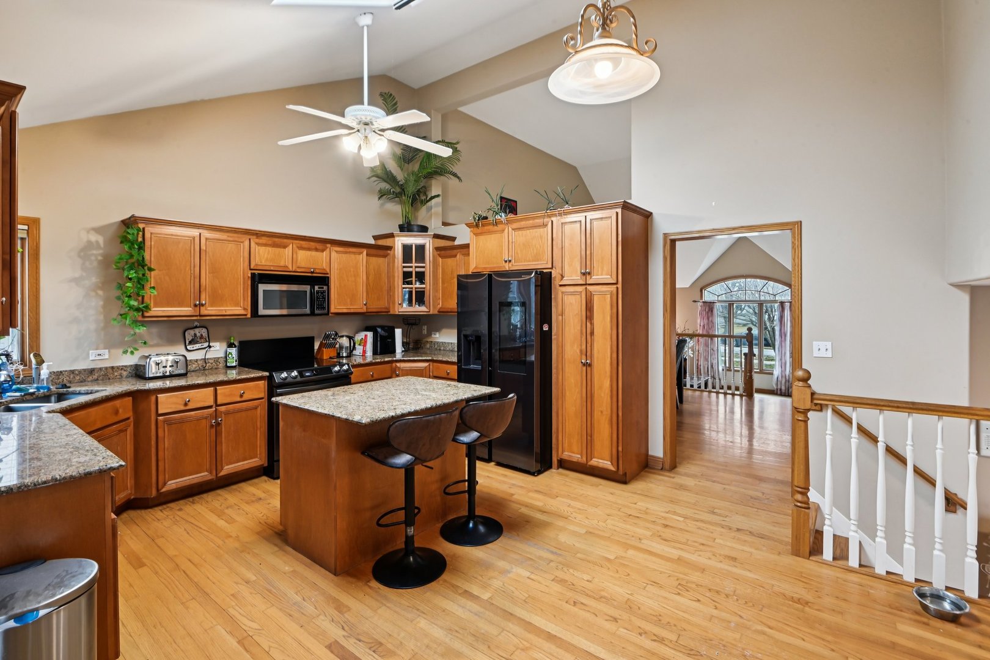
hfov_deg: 96.7
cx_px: 495
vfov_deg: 73.7
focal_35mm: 16
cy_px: 330
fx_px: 440
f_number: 13
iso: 400
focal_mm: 16
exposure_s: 1/3.33
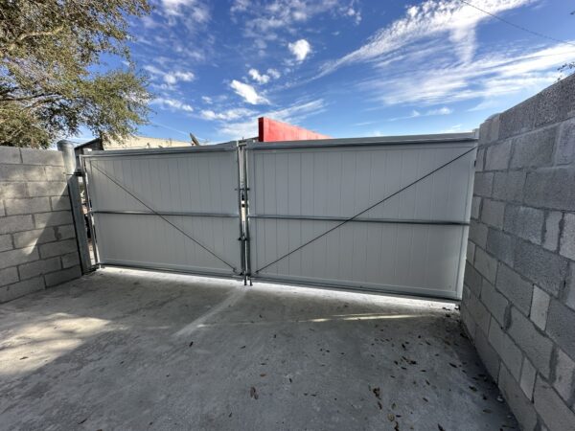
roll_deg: +1.6
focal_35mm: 14
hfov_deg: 102.1
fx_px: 233
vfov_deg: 85.7
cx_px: 288
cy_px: 216
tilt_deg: -8.7
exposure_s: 1/292
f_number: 2.2
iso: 40
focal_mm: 2.22
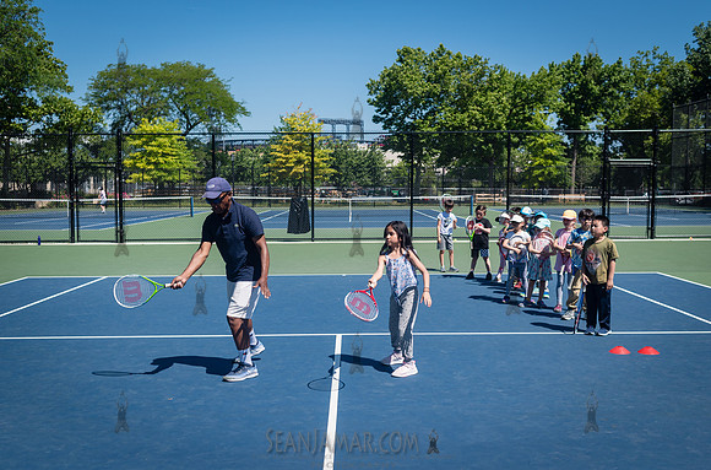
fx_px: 758
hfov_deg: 50.2
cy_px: 249
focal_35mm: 39
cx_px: 364
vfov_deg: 34.4
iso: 200
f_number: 4
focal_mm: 35
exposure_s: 1/2000
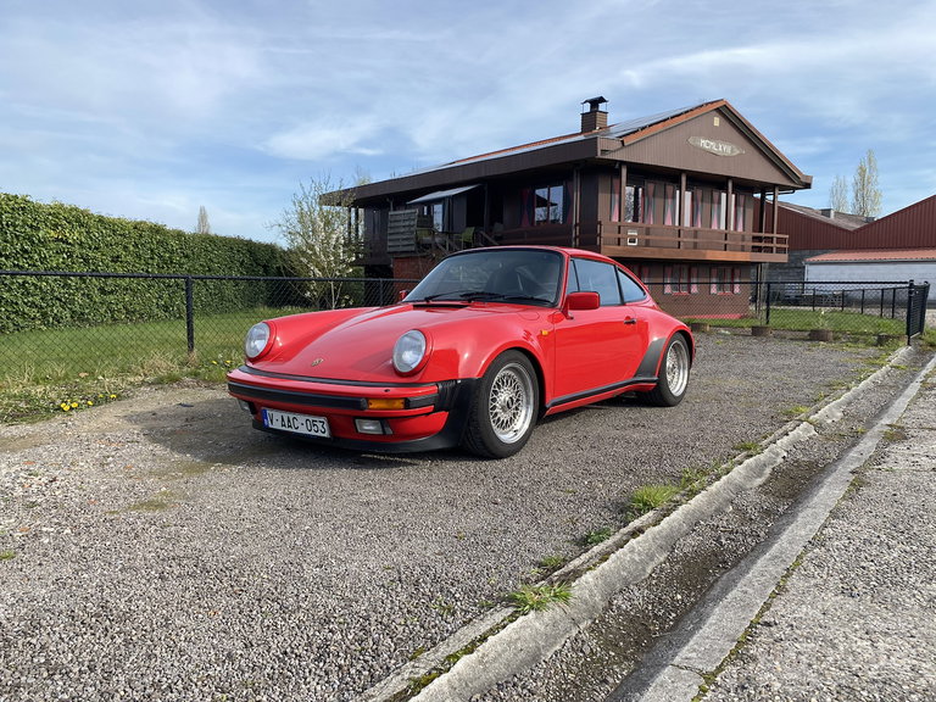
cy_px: 351
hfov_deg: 67.3
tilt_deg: -6.6
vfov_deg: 53.1
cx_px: 468
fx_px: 703
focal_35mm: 26
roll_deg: -0.3
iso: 32
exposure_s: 1/1034
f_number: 1.8
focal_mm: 4.25
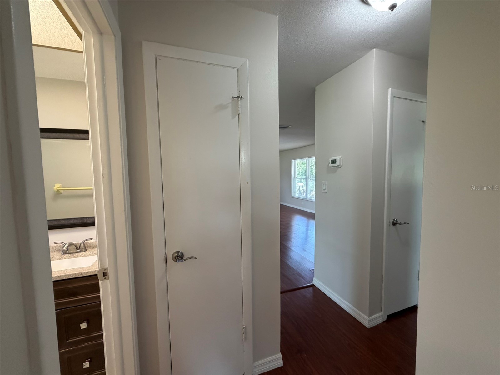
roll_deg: +1.9
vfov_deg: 85.7
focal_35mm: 14
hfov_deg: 102.1
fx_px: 202
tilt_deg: -4.3
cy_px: 188
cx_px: 250
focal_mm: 2.22
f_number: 2.2
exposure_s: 1/120
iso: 320
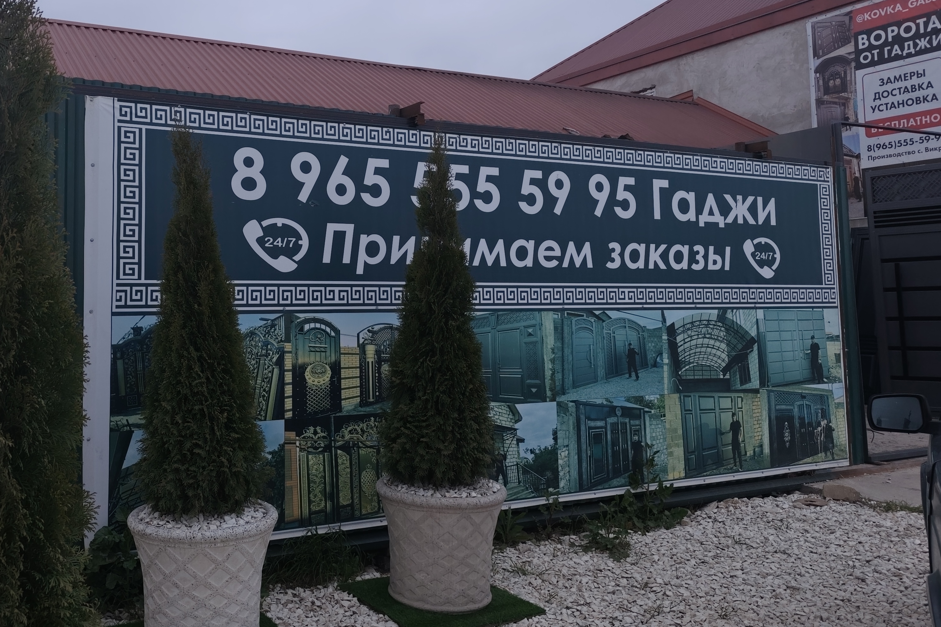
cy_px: 225
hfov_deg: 56.0
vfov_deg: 39.6
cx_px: 315
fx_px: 863
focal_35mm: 33
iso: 800
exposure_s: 1/50
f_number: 1.65
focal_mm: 6.19
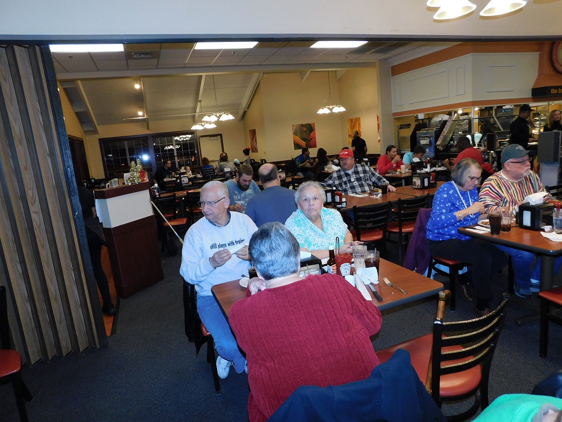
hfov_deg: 73.9
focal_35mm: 23
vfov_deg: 58.9
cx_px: 281
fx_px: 373
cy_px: 211
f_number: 3
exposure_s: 1/30
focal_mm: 4
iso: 200
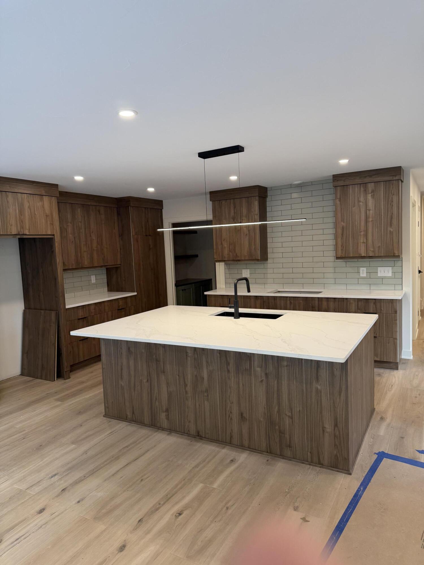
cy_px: 282
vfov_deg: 71.6
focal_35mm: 24
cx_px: 212
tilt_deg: -5.7
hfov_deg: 56.8
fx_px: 392
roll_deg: +1.6
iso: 125
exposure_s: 1/120
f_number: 1.78
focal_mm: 6.76
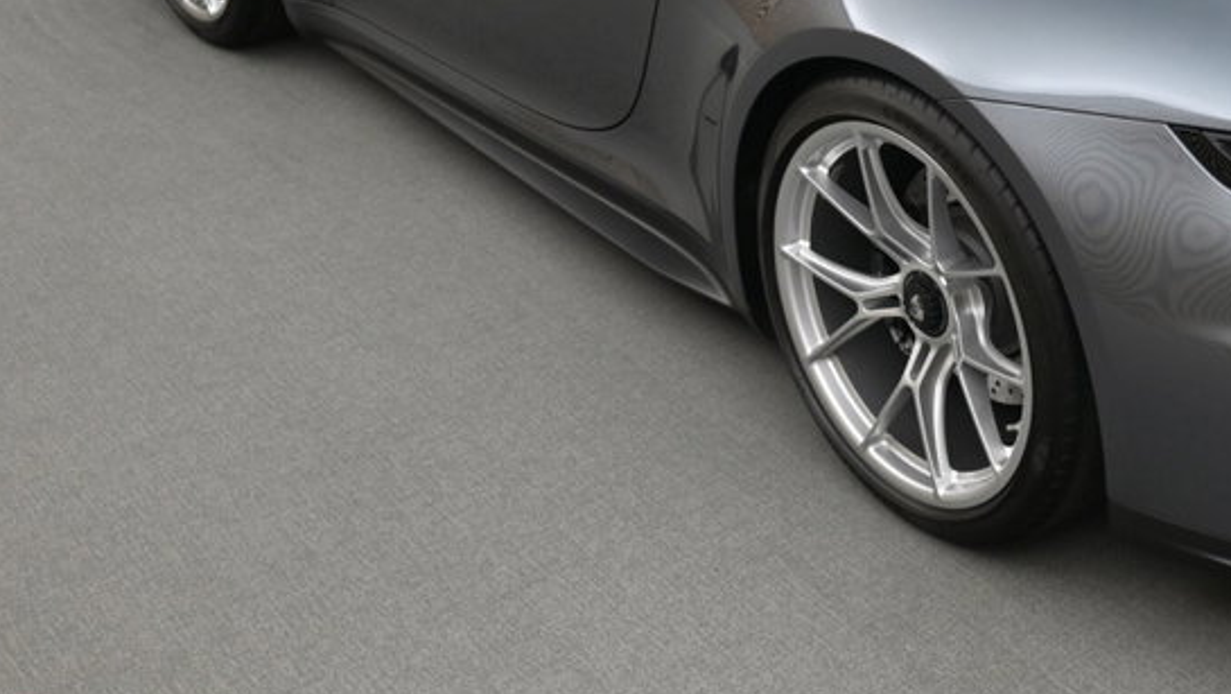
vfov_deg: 18.6
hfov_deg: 31.6
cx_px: 1100
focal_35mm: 63
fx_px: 2073
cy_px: 49
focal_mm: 21.5
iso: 360
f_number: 4
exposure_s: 1/30
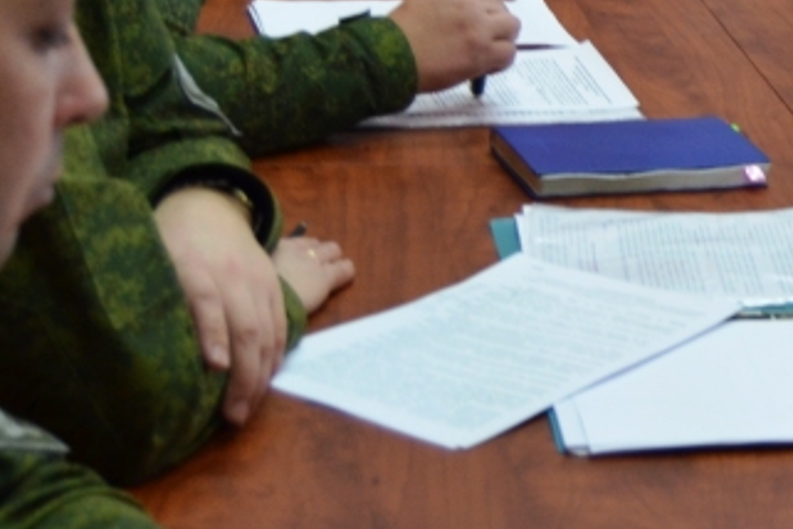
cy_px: -51
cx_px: 988
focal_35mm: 115
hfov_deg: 16.9
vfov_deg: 11.7
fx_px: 2533
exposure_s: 1/50
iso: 400
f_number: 3.8
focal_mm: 24
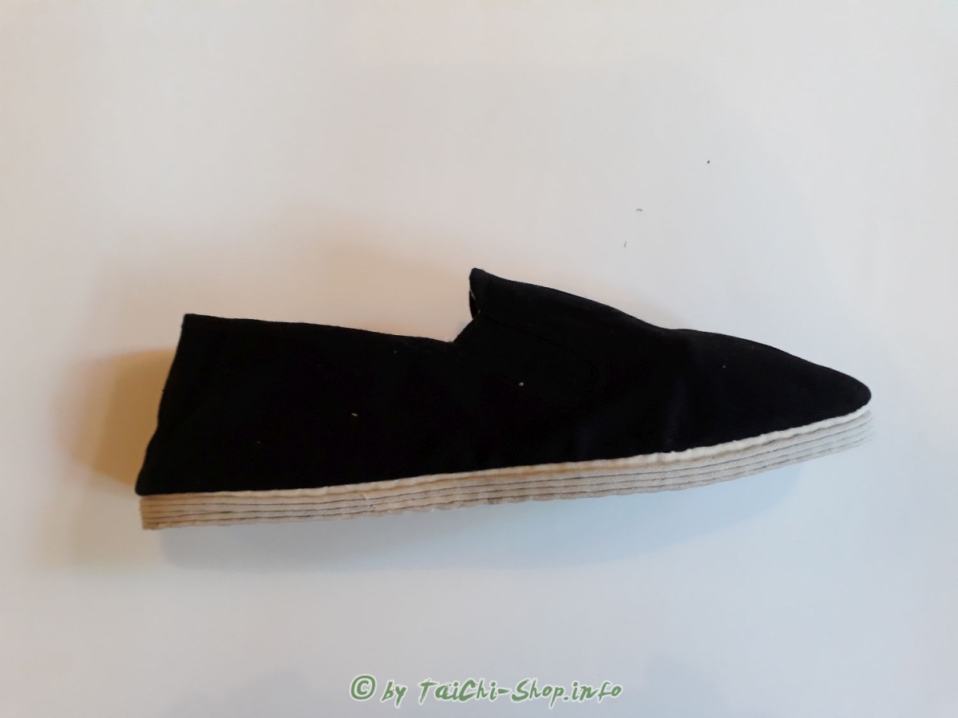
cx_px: 479
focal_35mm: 27
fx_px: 747
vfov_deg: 51.4
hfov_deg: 65.3
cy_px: 359
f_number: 1.9
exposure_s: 1/25
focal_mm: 3.6
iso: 200
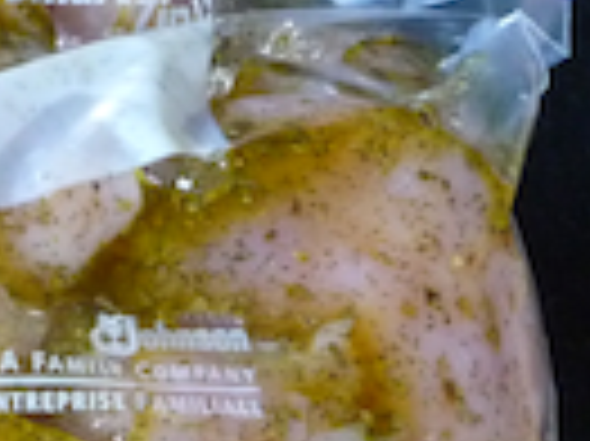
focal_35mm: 107
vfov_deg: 13.1
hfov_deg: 17.7
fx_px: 1822
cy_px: 641
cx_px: -63
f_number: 3.3
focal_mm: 4.7
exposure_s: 1/25
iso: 400
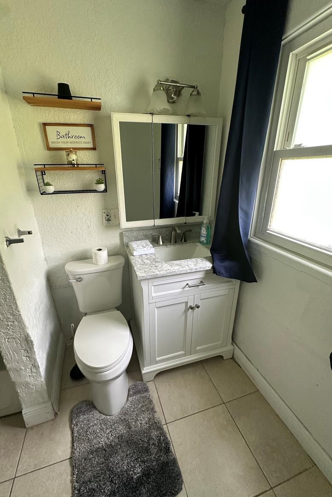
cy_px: 247
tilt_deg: -21.2
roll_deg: +0.1
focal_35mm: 15
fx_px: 207
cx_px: 158
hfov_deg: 77.3
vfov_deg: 100.4
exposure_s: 1/99
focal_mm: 2.22
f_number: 2.2
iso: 200
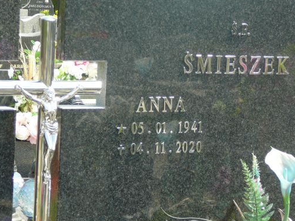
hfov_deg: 16.4
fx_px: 1022
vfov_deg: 12.3
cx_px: 161
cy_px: 105
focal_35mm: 120
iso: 80
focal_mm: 14.1
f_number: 3.9
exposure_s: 1/200
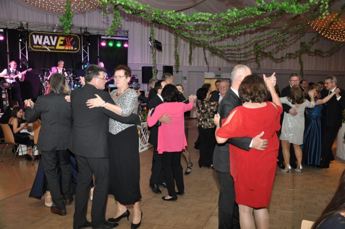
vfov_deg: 39.9
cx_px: 172
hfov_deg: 57.3
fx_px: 316
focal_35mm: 33
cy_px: 114
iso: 800
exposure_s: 1/60
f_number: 4
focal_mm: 22
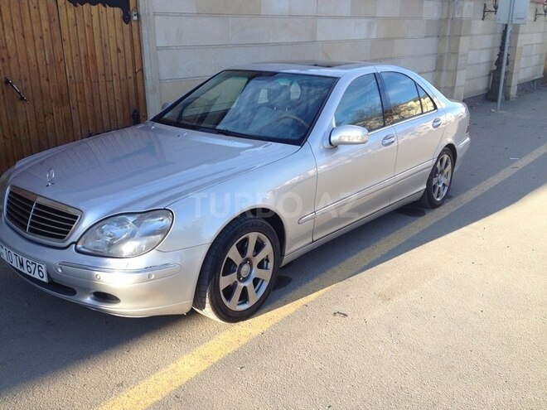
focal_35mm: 35
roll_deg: -1.6
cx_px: 274
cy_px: 205
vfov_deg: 40.7
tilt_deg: -20.9
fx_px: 553
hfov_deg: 52.6
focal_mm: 4.28
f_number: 2.4
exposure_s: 1/421
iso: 50
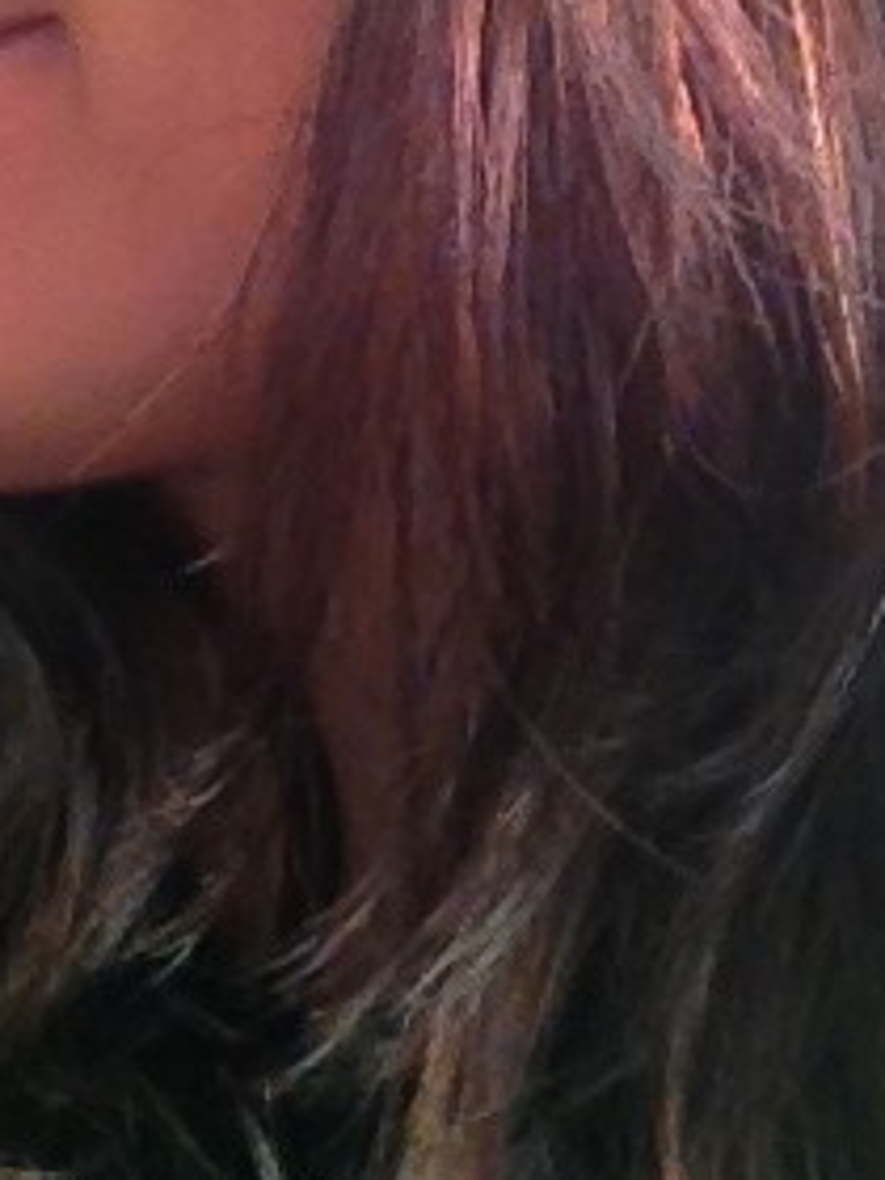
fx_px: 2727
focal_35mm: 80
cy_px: 223
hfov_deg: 18.4
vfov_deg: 24.0
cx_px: 362
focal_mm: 1.85
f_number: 2.4
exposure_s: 1/120
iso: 160
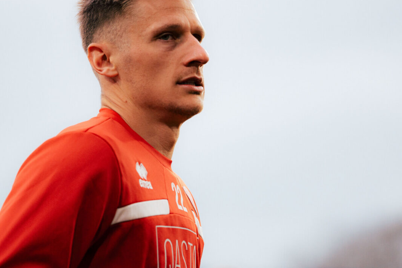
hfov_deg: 6.5
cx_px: 199
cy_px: 110
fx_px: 3529
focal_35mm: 316
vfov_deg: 4.4
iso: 1250
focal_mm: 200
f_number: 2.8
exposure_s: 1/1600
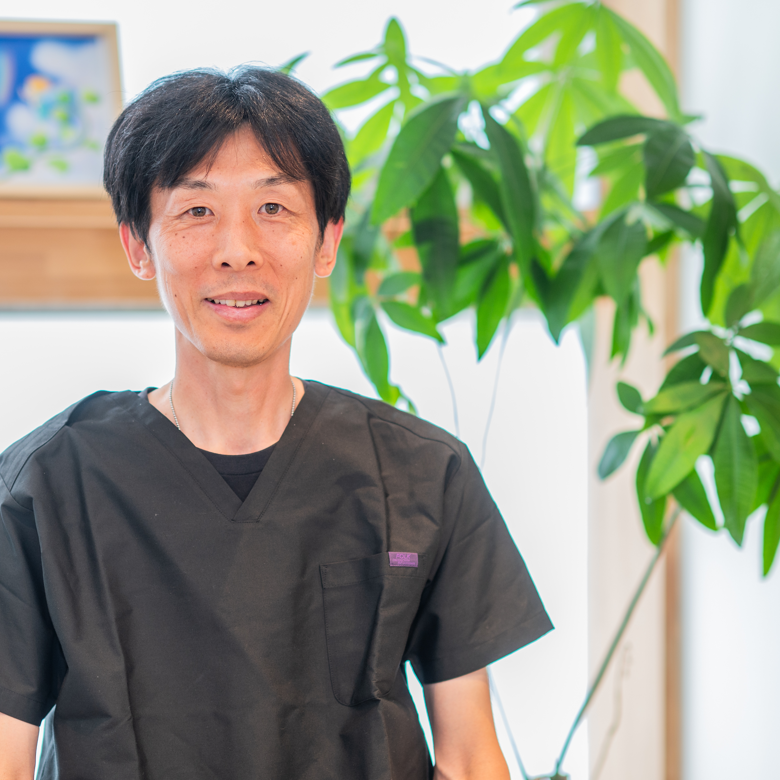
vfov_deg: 15.6
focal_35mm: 112
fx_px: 2855
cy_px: 381
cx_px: 302
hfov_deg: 15.5
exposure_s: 1/160
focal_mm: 85
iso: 400
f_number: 2
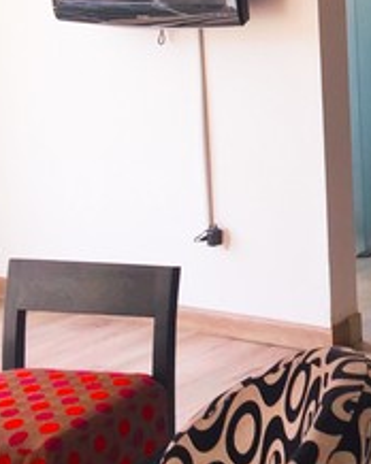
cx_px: 659
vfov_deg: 18.1
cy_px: 15
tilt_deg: -5.3
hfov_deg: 13.4
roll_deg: +0.8
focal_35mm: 104
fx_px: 1429
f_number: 2.2
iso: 32
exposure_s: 1/169
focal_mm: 4.15
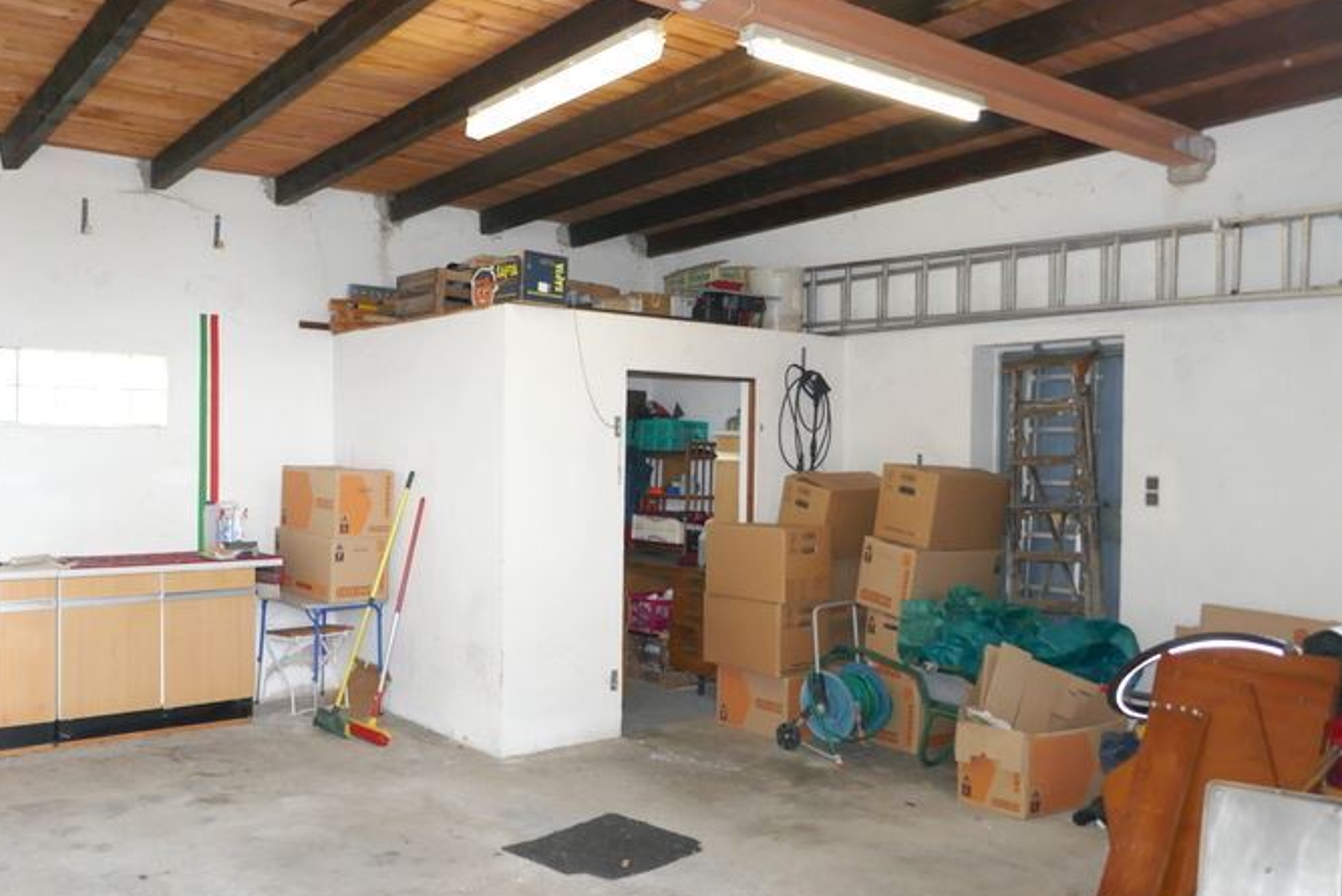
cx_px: 569
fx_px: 1119
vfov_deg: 43.6
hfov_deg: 61.6
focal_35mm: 30
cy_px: 461
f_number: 2.8
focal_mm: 9.1
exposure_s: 1/60
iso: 800
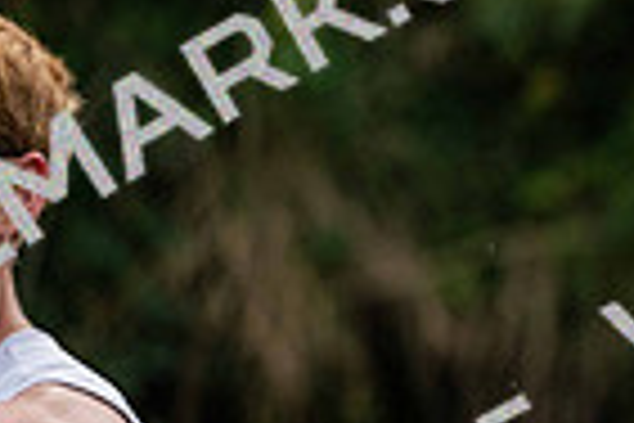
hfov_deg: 1.3
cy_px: 392
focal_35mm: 1646
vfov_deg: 0.8
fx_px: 28986
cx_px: 1156
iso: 1400
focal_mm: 400
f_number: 4.5
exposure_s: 1/2500
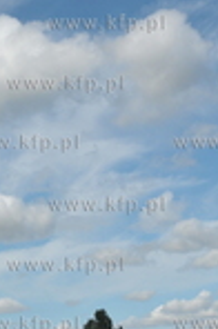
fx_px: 840
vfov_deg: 22.0
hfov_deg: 14.4
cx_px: -27
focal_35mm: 92
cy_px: 233
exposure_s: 1/800
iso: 400
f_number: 10
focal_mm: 34
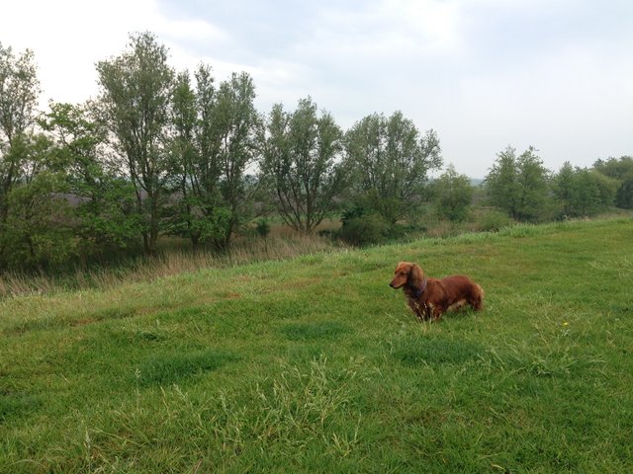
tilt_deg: -6.3
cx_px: 316
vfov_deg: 42.9
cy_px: 237
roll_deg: -0.2
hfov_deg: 55.4
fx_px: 603
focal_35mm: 33
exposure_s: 1/502
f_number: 2.4
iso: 50
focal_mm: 4.12
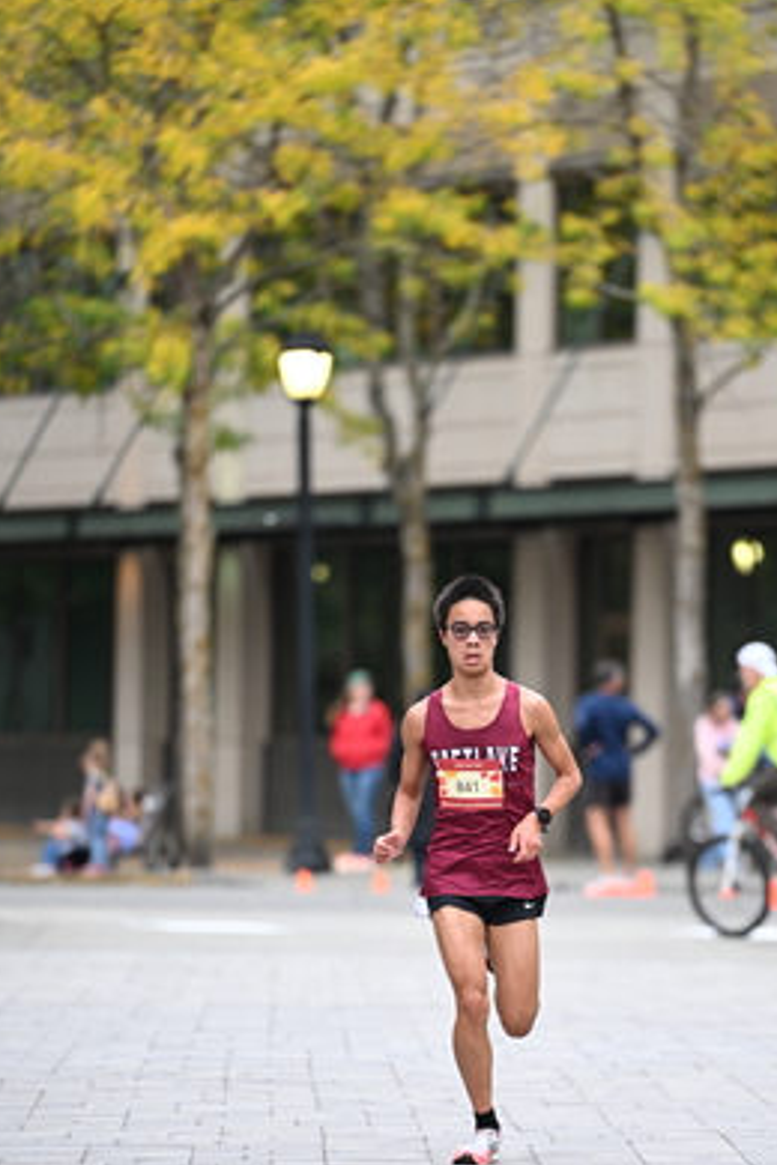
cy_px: 777
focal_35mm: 282
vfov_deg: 7.3
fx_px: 9129
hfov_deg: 4.9
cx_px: 524
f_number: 2.8
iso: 1600
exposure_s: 1/800
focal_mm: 200
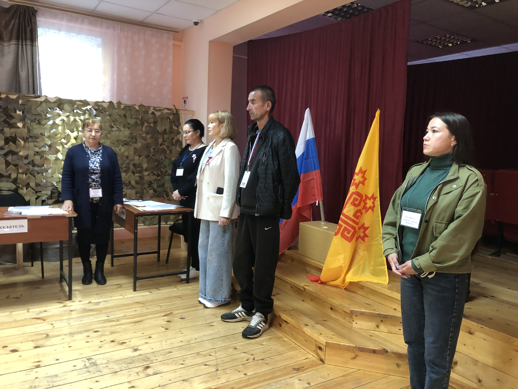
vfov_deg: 49.7
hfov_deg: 63.4
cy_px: 194
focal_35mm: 28
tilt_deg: -5.3
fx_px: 419
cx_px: 259
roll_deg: -3.1
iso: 100
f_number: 1.8
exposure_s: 1/17
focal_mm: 3.99
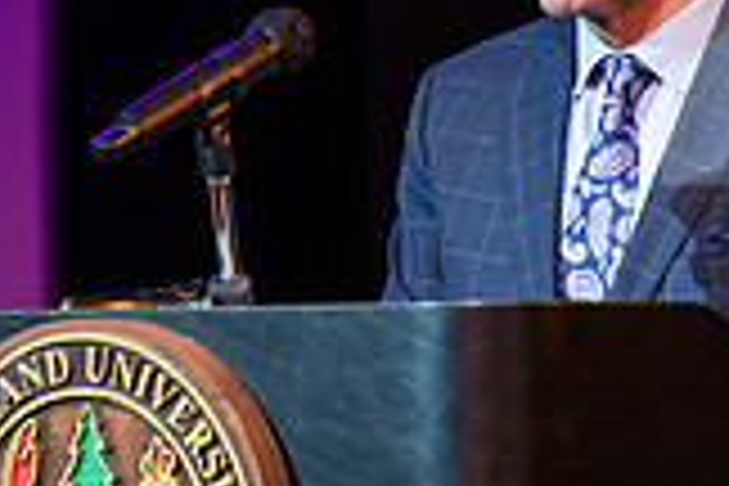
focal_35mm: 714
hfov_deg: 2.9
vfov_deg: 1.9
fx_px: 14457
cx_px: 526
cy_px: 353
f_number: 2.8
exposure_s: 1/200
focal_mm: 200
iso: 1600
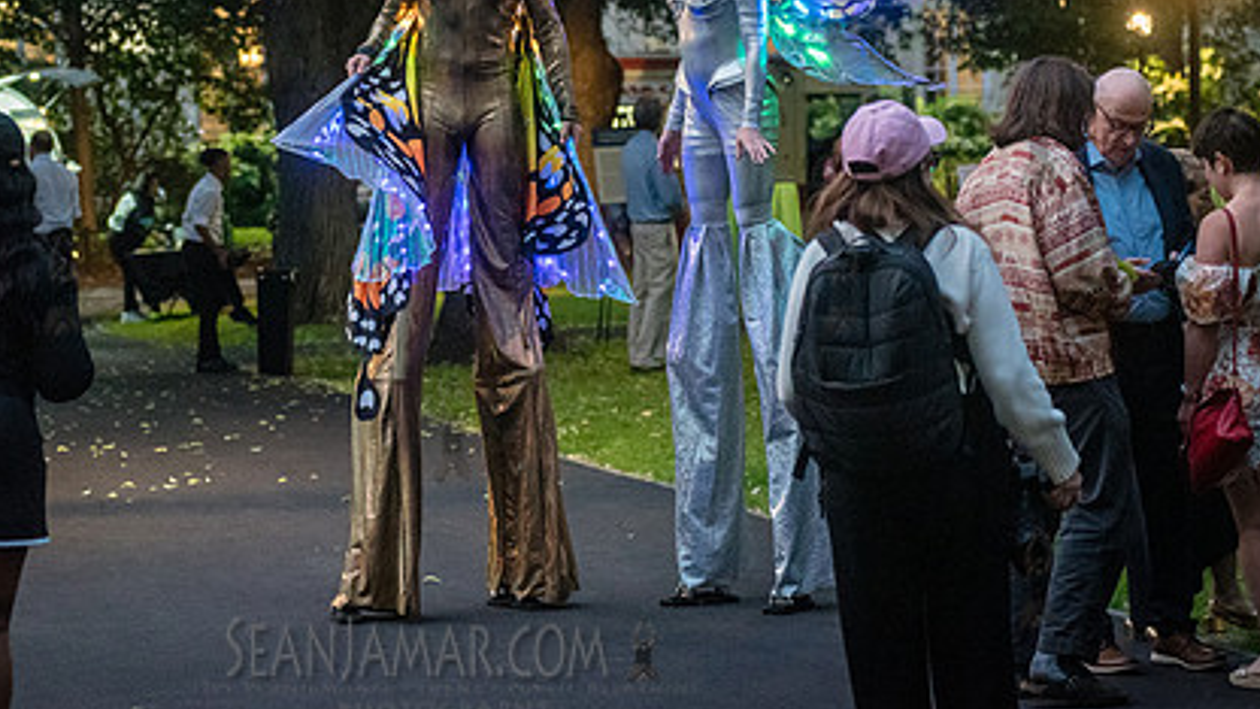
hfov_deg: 18.3
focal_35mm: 117
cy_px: 135
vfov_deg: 10.3
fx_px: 3909
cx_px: 451
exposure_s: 1/200
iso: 6400
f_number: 3.5
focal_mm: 80
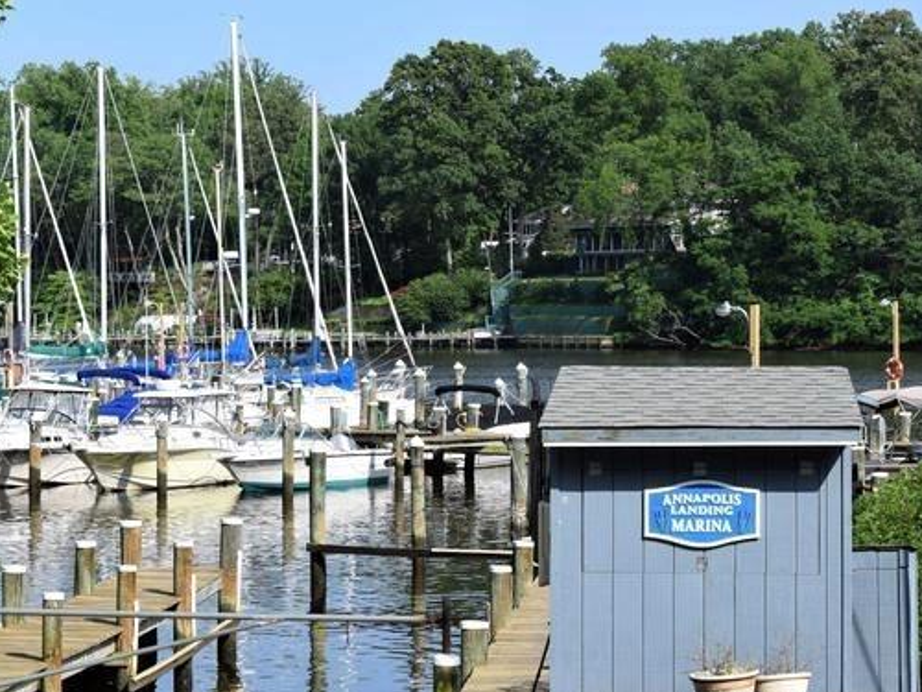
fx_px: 3242
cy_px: 321
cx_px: 555
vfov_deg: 12.2
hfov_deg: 16.2
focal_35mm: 122
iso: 200
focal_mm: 55
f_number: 9
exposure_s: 1/320
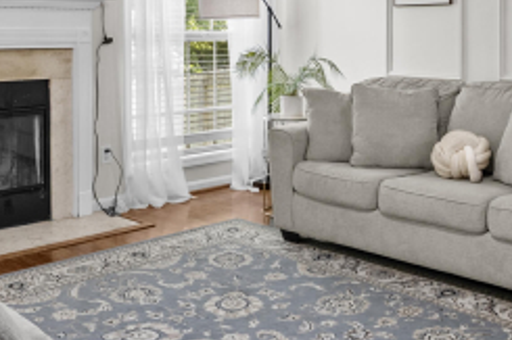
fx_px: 696
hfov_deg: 40.2
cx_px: 302
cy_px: 48
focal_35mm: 49
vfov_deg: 26.7
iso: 400
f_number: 11
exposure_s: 1/1.67
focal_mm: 16
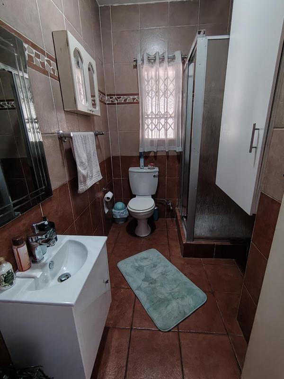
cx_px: 142
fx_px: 186
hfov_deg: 74.7
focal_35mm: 17
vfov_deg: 91.0
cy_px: 190
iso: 476
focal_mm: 1.42
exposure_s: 1/20
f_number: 2.2
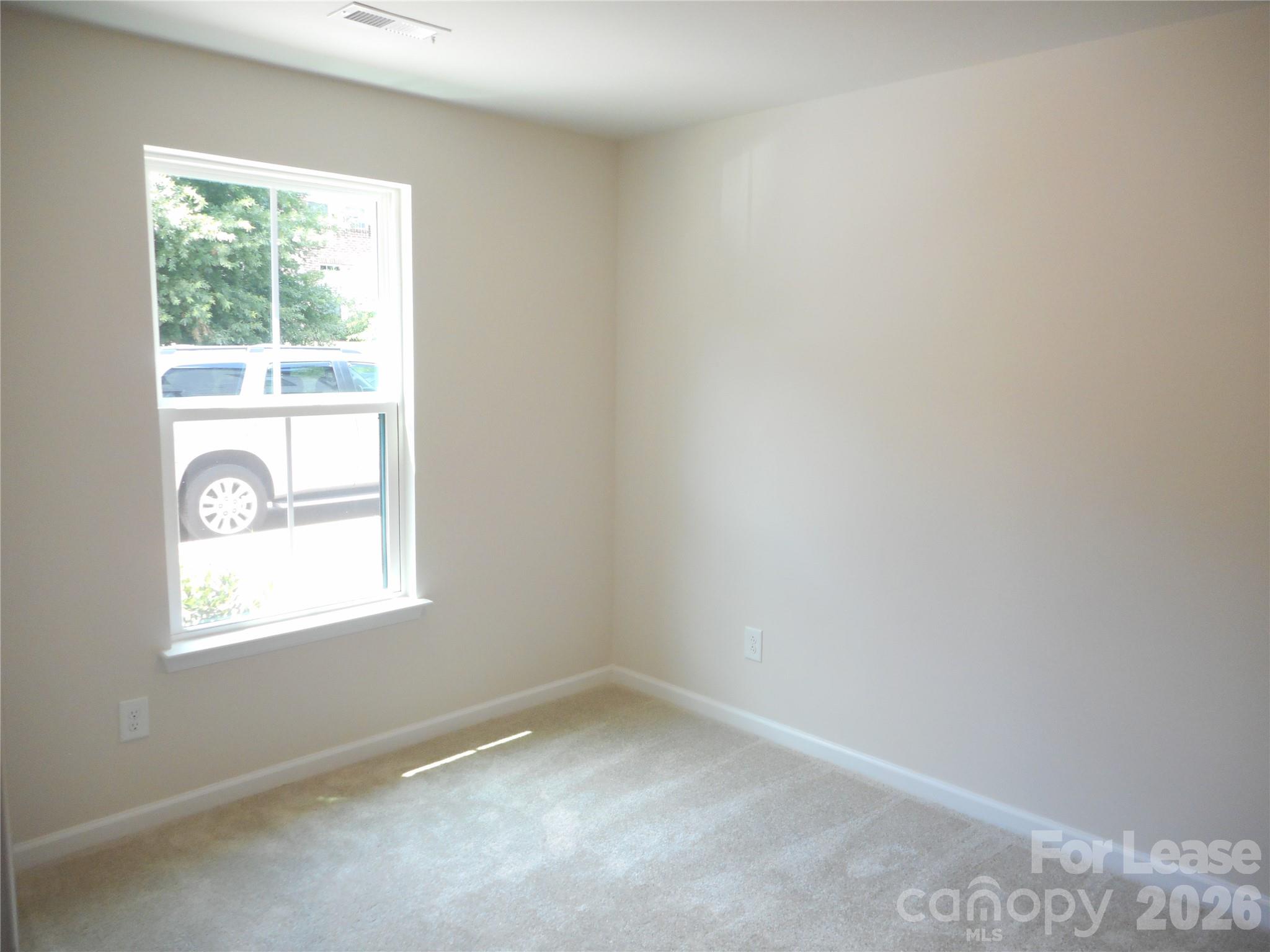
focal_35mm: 25
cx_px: 635
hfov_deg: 69.4
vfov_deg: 54.9
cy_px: 476
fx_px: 917
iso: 180
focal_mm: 4.5
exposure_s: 1/30
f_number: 3.7
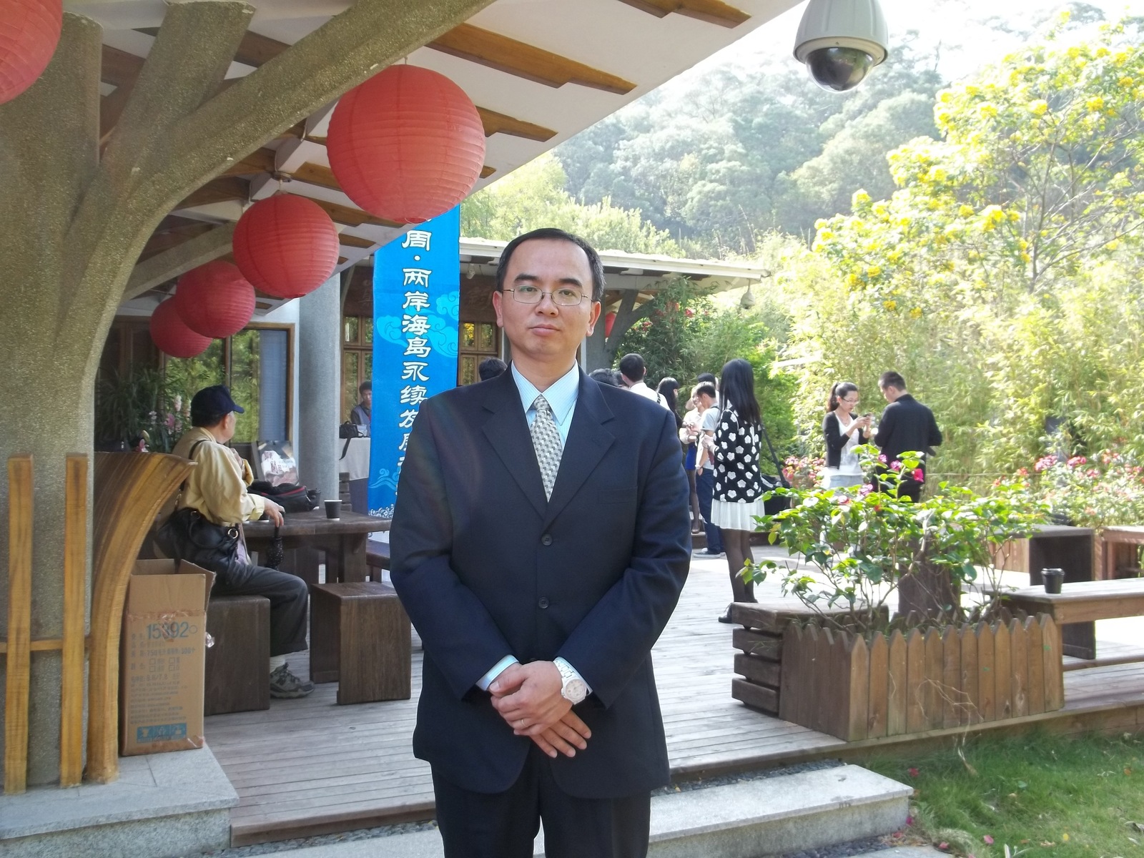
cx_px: 572
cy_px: 429
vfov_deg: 42.9
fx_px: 1091
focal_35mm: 33
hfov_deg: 55.4
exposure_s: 1/80
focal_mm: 5.9
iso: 64
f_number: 3.3
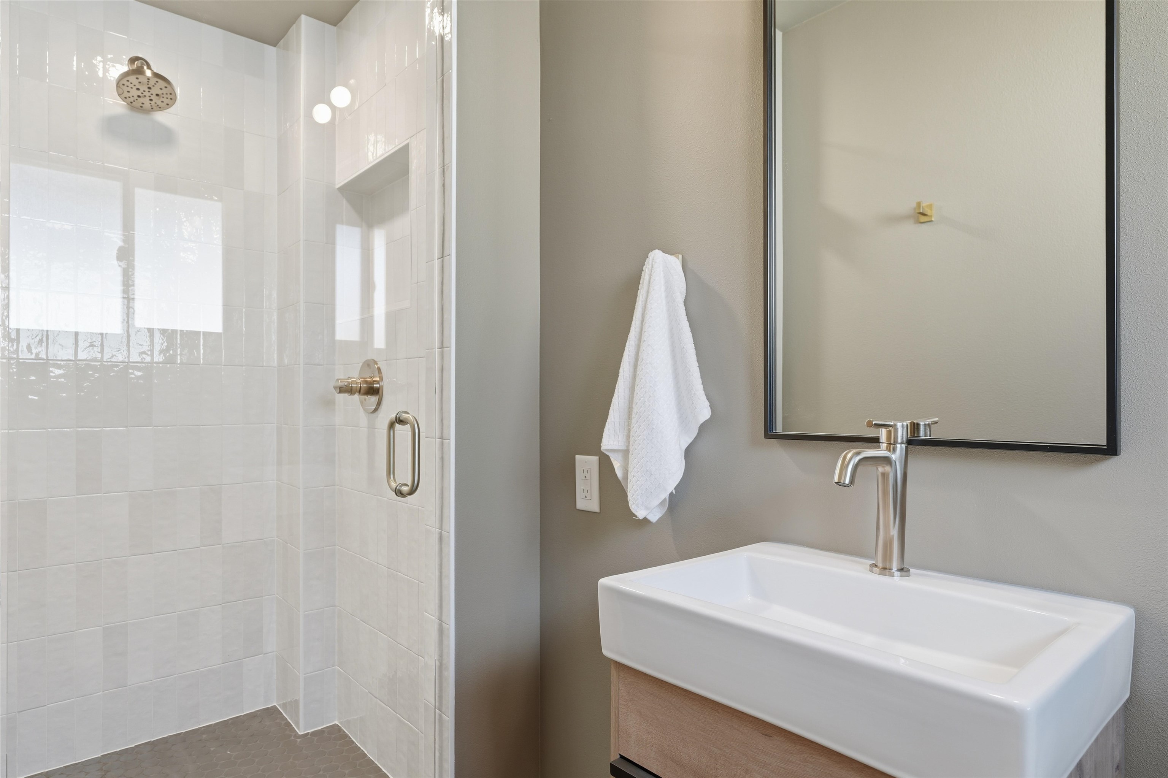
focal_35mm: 20
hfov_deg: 82.6
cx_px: 584
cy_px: 389
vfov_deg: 60.7
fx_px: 665
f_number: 8
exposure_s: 1/15
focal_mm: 20.5
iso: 100
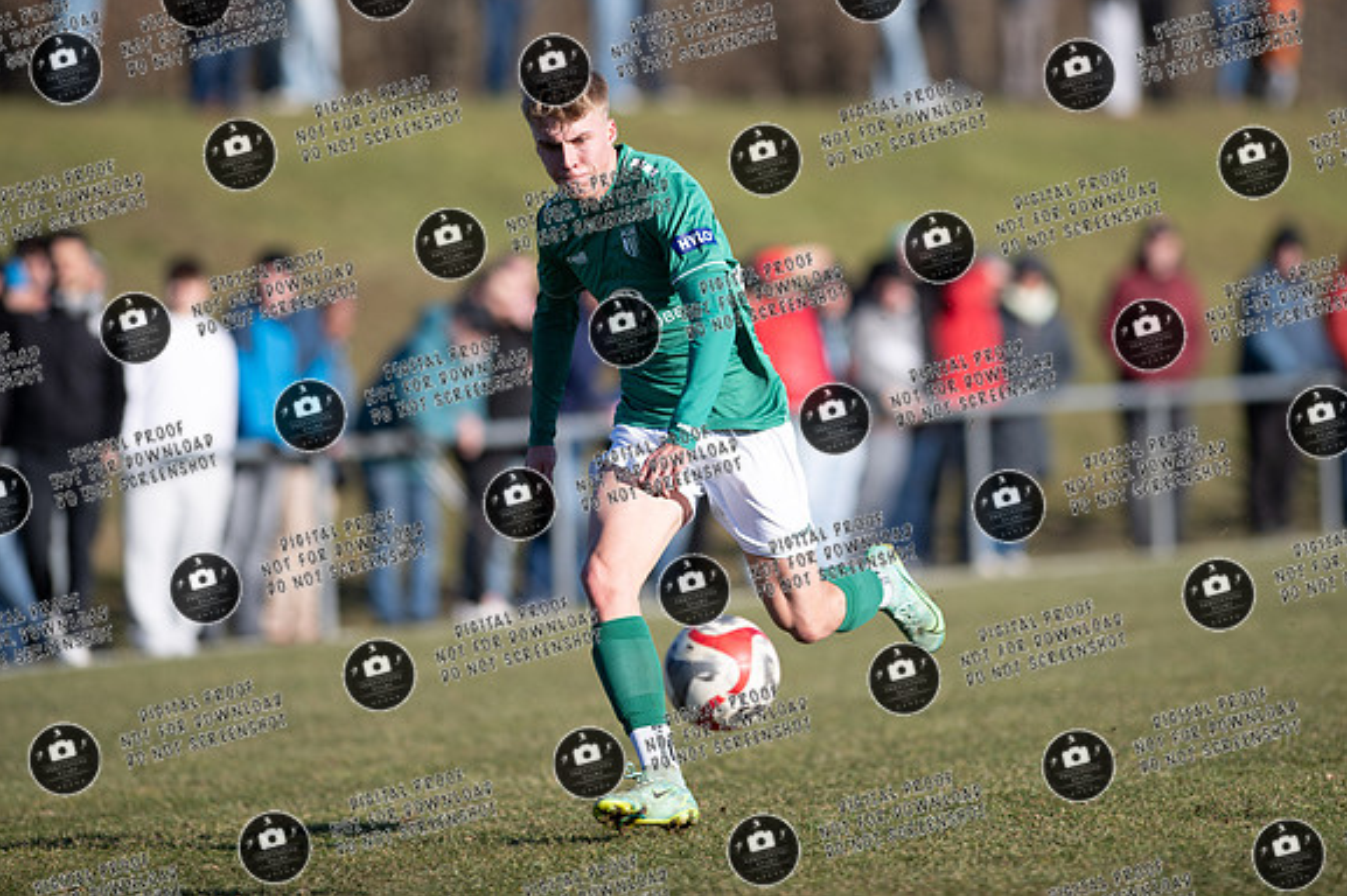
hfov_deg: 6.0
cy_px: 381
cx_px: 713
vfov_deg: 4.0
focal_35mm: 346
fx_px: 12938
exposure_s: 1/1600
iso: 110
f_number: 3.2
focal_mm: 300
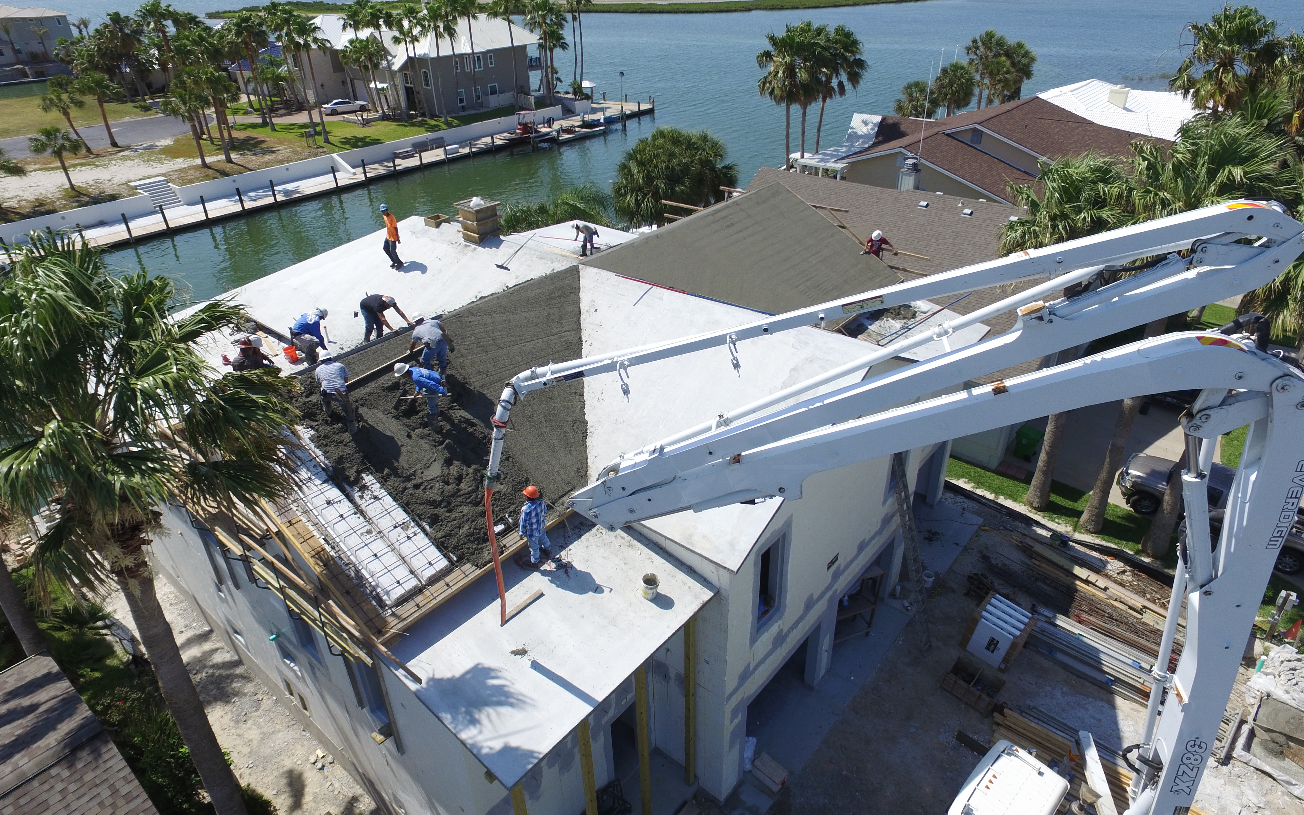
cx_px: 655
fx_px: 782
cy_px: 402
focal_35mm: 22
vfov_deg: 55.1
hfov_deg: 79.7
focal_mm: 3.61
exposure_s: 1/1124
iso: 100
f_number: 2.8
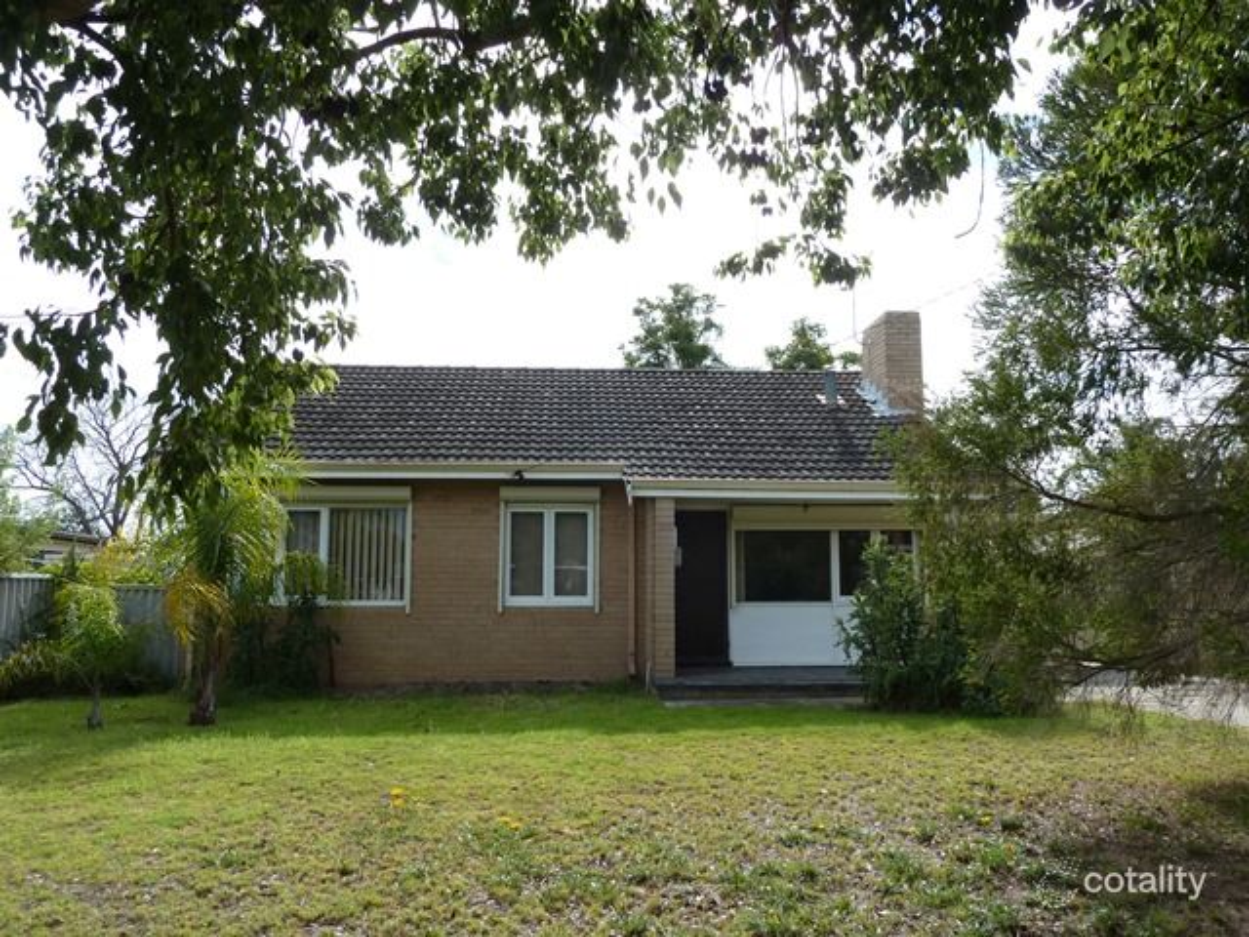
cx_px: 624
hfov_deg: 61.7
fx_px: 1046
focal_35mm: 29
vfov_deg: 48.2
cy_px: 468
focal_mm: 4.7
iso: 80
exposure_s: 1/400
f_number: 4
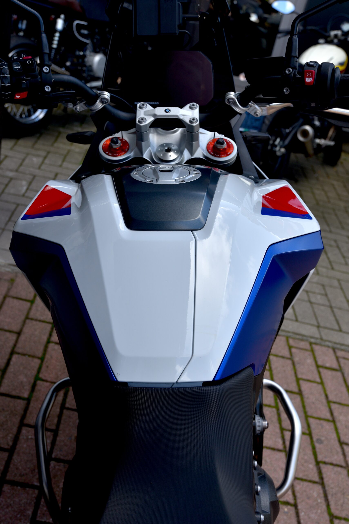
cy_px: 262
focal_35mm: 45
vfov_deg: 43.6
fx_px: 654
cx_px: 174
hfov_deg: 29.9
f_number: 7.1
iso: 200
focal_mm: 45
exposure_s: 1/200
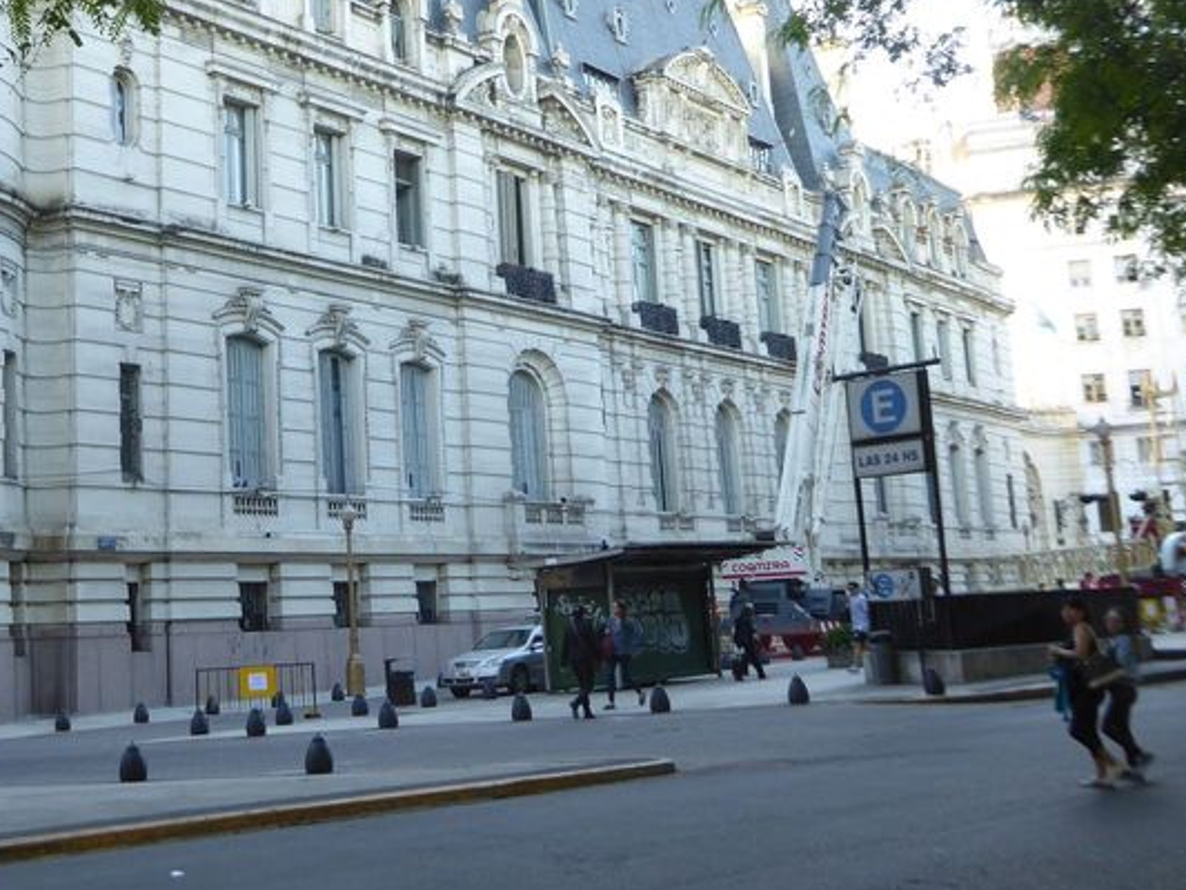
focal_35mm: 48
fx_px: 1645
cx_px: 329
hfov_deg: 38.8
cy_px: 360
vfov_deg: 30.2
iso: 100
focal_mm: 5.4
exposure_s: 1/60
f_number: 3.5
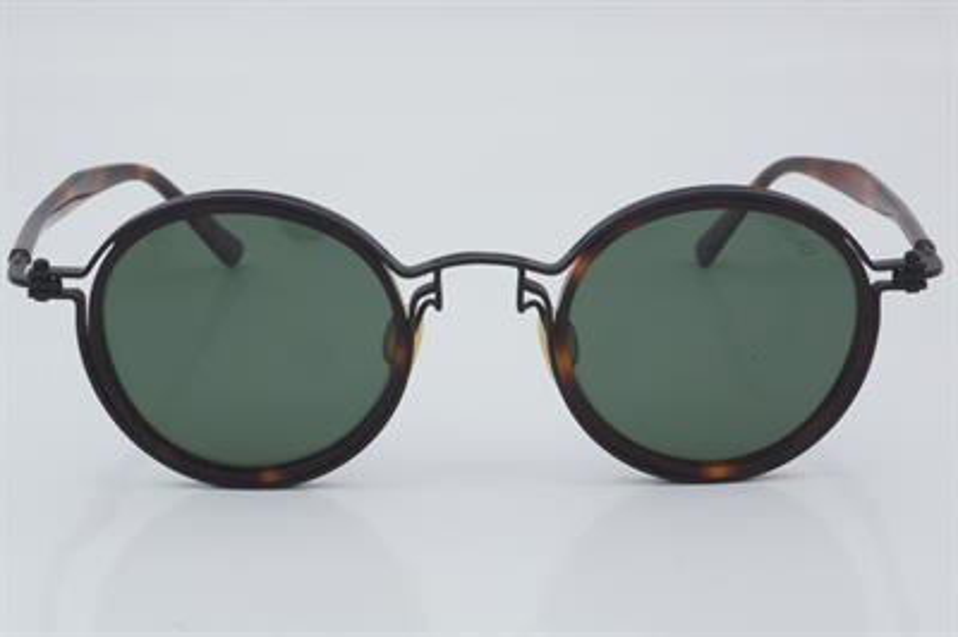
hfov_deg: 24.6
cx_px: 479
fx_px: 2194
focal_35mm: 82
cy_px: 318
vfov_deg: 16.5
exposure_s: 1/4
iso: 100
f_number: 32
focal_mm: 55
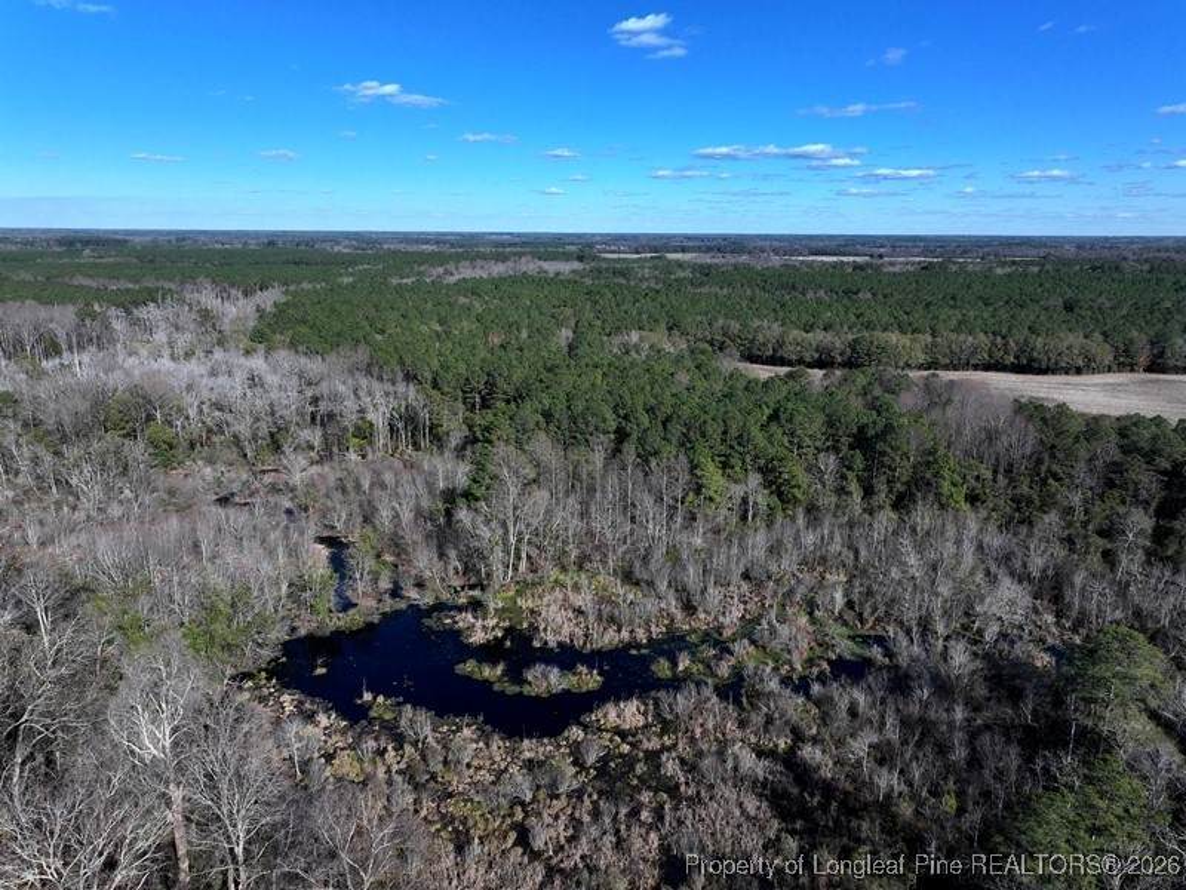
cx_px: 593
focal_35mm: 24
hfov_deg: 71.6
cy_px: 445
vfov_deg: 56.8
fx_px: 822
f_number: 4
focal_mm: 12.29
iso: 100
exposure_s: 1/1600
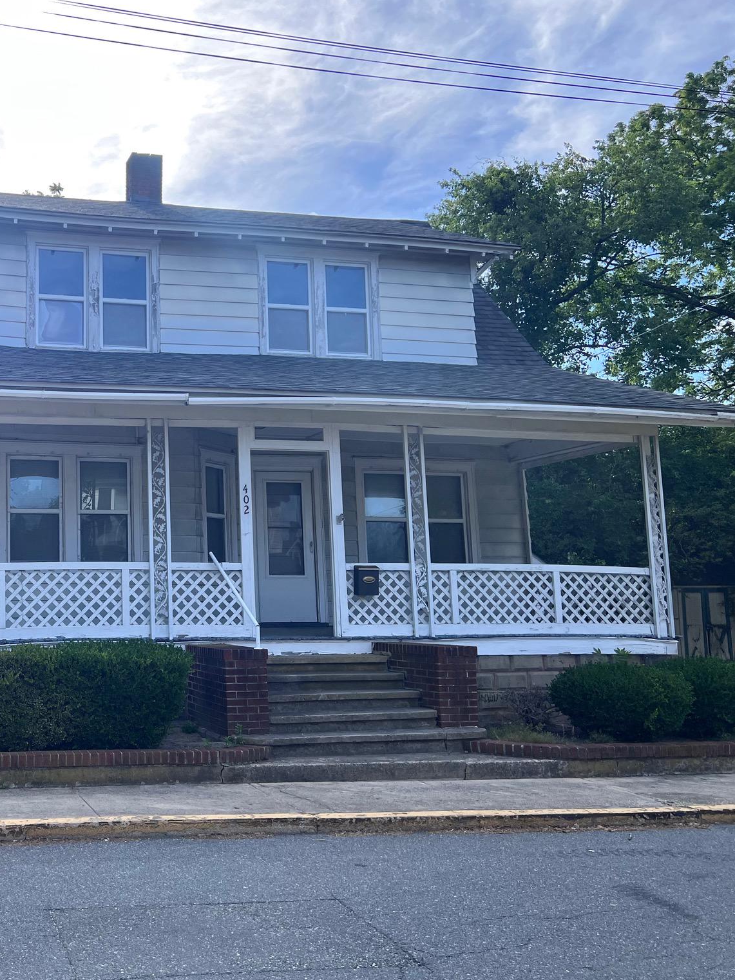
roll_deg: -0.1
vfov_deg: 52.6
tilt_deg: +6.6
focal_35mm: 35
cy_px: 488
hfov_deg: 38.6
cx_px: 109
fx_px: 991
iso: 50
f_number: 1.5
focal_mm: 5.7
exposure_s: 1/1779
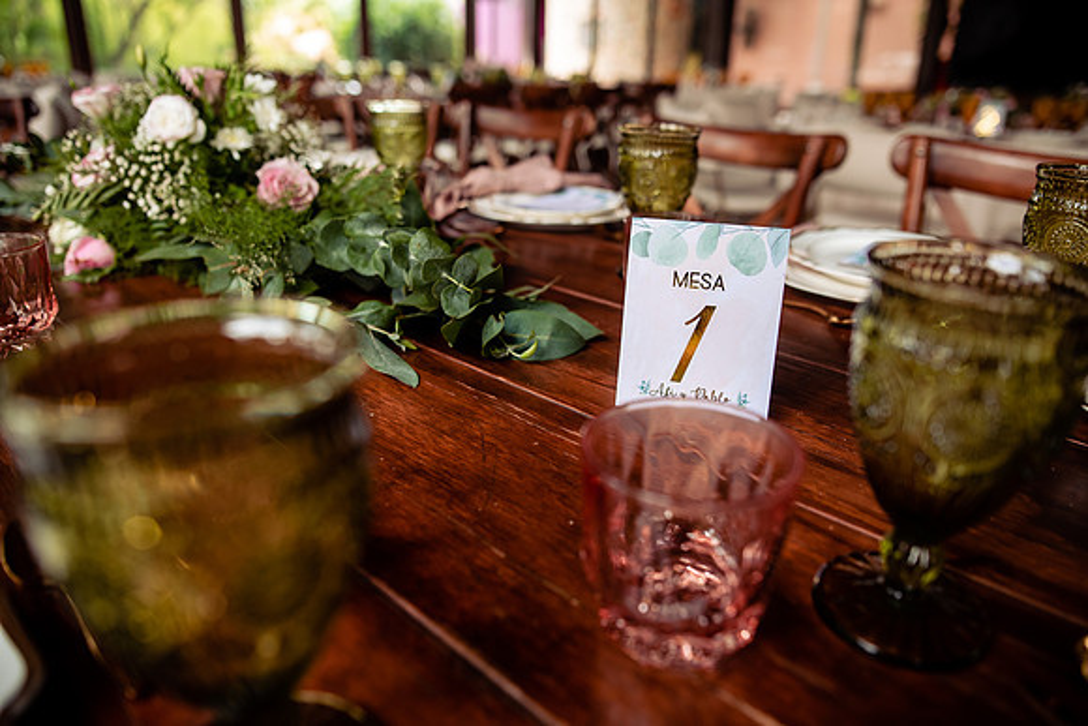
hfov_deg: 73.7
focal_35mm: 24
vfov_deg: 53.2
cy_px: 363
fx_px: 725
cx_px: 544
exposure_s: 1/320
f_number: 2.5
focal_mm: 24
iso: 400
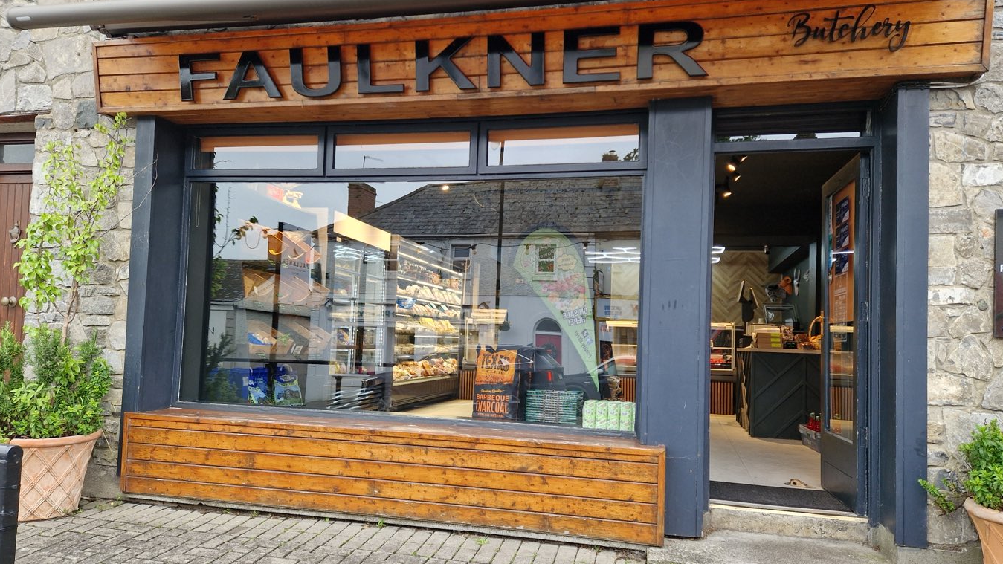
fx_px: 692
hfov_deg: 71.9
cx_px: 512
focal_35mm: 26
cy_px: 300
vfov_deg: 44.4
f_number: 1.8
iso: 64
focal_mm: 5.4
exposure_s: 1/180
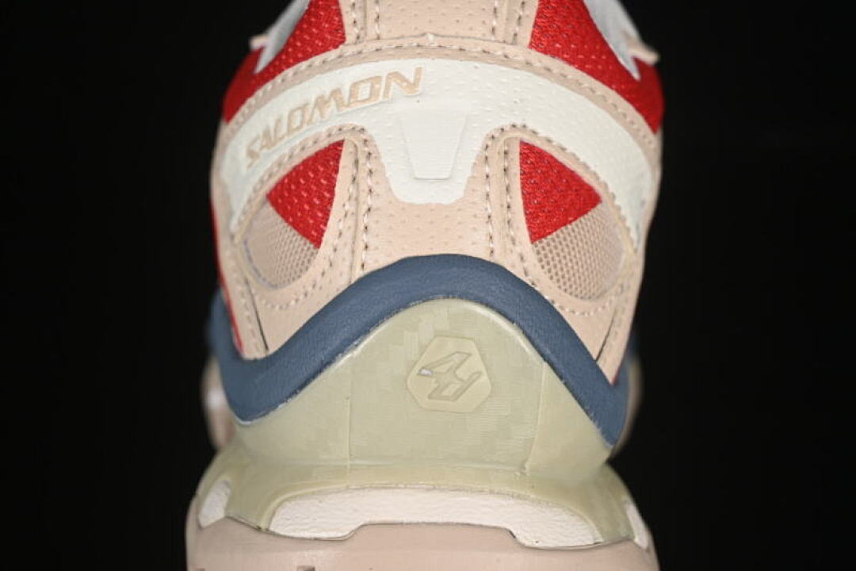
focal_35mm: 75
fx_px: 1783
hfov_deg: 27.0
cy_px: 286
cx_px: 428
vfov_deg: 18.2
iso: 160
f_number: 7.1
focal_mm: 50
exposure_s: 1/80
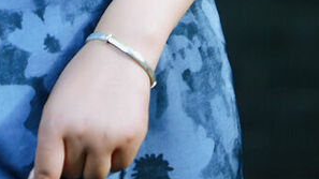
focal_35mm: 810
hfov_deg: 2.7
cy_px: -399
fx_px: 6851
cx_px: -8
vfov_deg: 1.5
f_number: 2.8
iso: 1250
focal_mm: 147
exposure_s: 1/200
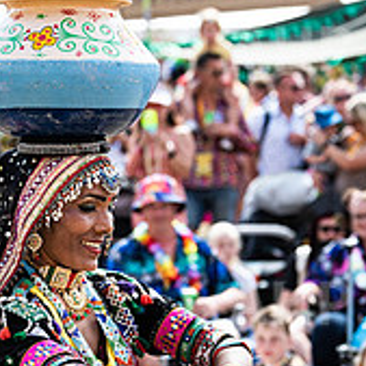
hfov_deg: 9.0
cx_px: 78
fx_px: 2333
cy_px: 195
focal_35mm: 195
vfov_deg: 9.0
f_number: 4.5
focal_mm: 86
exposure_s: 1/2000
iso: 400
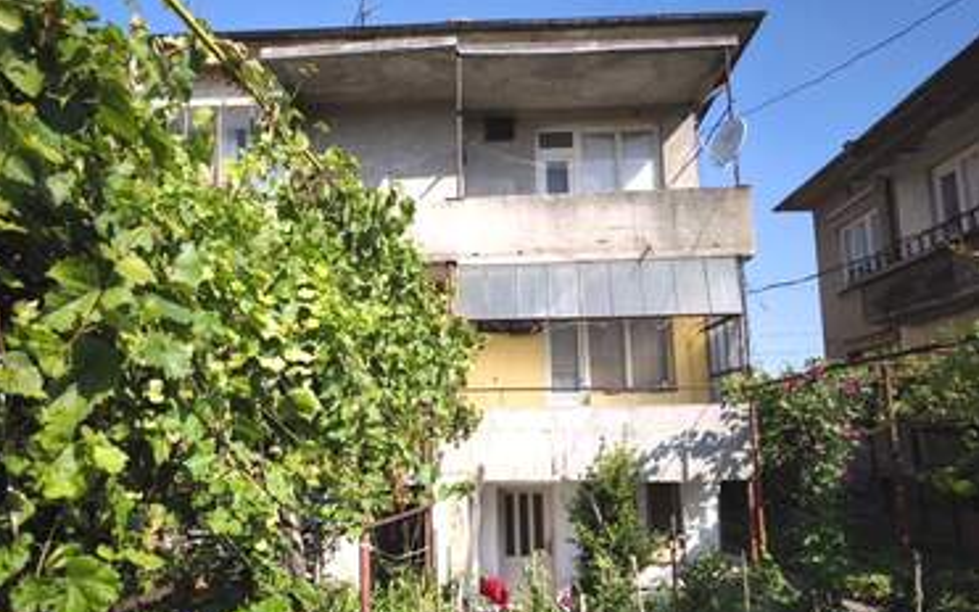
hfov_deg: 72.5
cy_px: 352
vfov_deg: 49.1
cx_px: 483
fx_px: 667
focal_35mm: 25
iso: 50
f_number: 1.6
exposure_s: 1/1567
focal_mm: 6.57
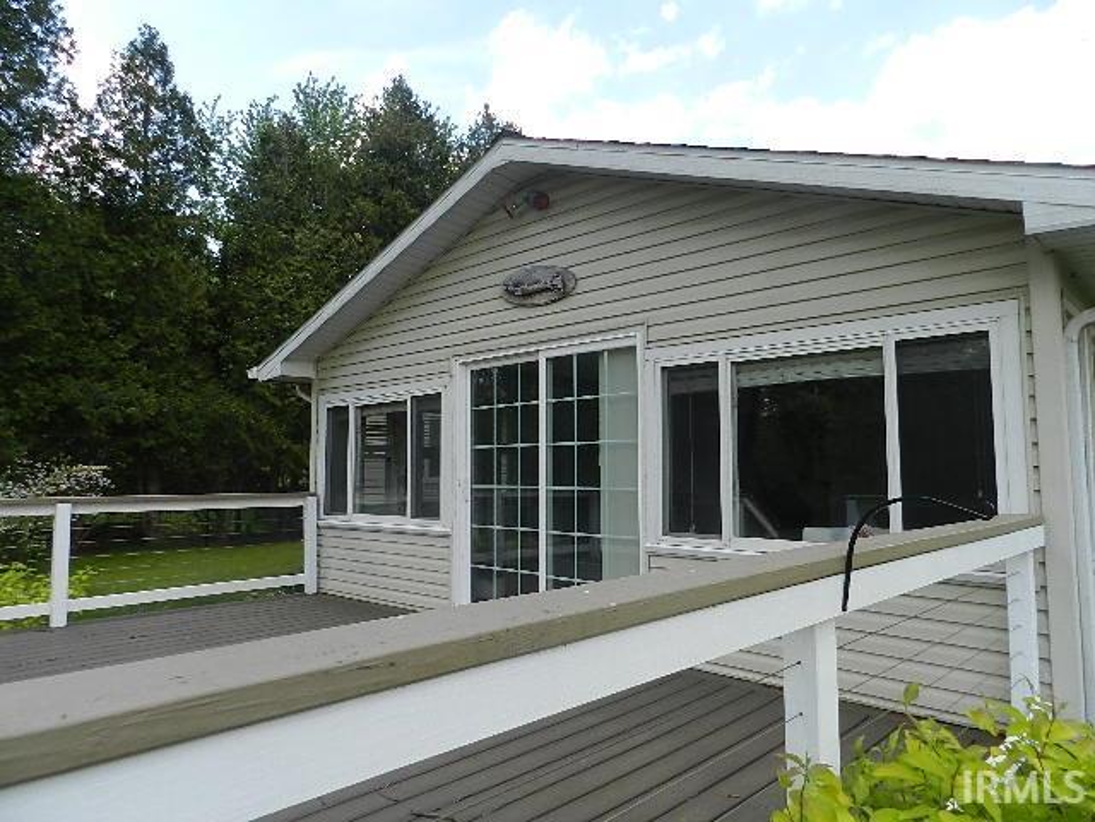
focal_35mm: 23
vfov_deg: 58.9
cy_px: 411
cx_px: 548
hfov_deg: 73.9
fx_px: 728
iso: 160
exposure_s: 1/640
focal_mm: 4
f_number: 3.4
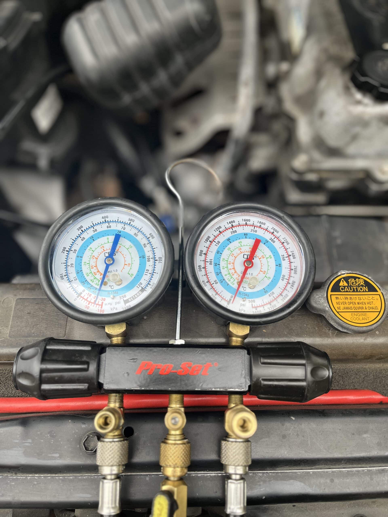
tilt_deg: -61.5
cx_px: 194
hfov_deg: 53.1
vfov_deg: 67.3
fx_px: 389
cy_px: 258
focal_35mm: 26
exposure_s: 1/676
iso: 50
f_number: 1.6
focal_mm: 5.1
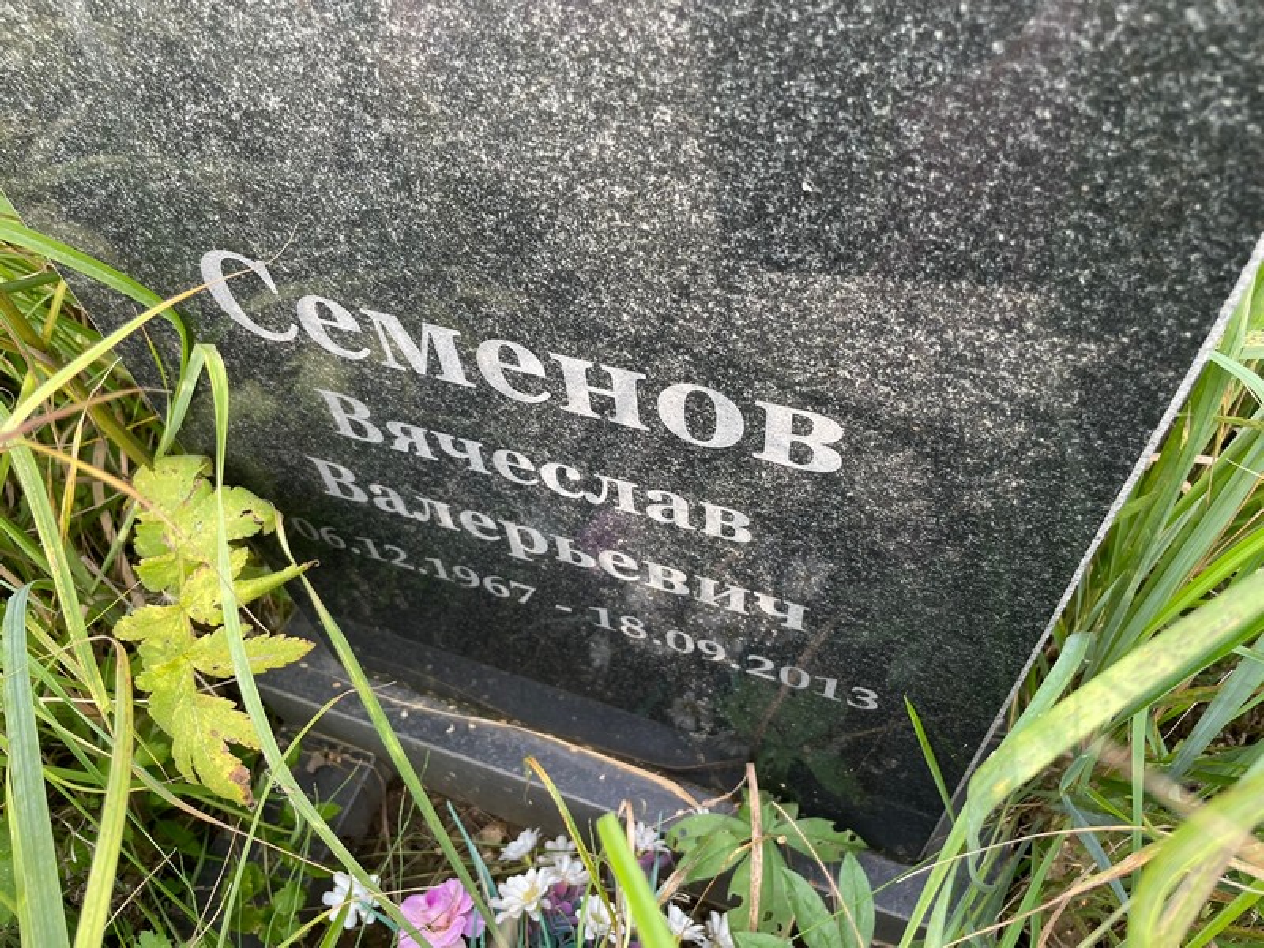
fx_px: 949
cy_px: 474
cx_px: 632
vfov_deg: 53.1
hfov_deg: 67.3
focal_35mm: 26
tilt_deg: -54.6
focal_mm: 4.2
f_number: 1.6
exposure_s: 1/121
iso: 40
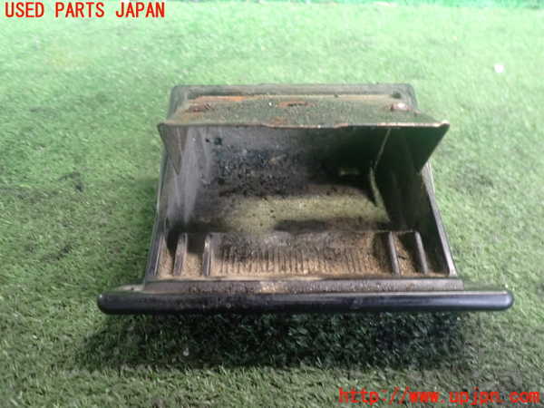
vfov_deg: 46.8
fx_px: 471
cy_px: 204
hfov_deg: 60.0
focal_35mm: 30
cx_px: 272
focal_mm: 5.4
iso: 800
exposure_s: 1/25
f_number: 2.3
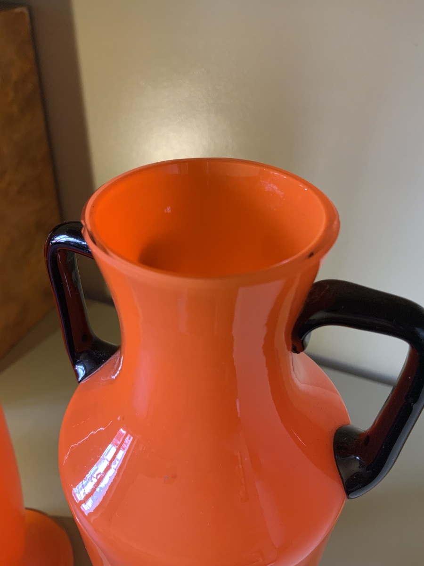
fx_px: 474
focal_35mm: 29
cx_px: 212
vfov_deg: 61.7
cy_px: 283
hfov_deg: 48.2
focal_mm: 3
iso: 160
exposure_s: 1/50
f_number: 1.8
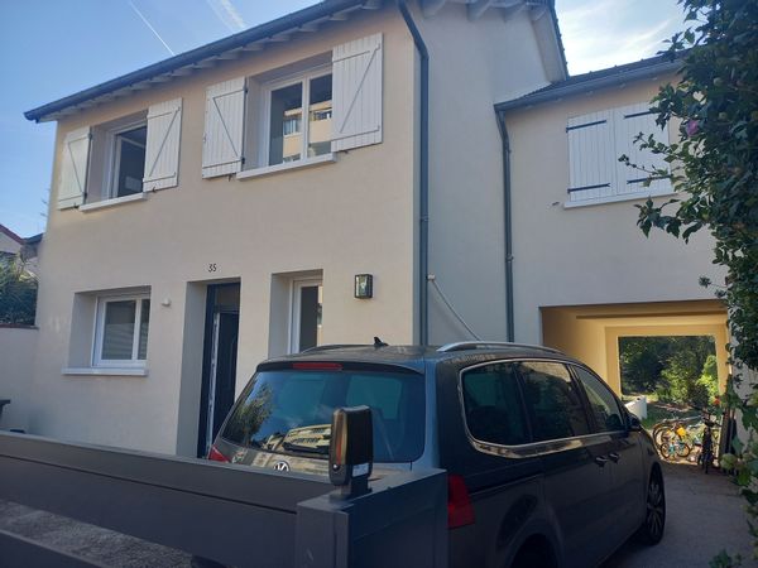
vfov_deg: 54.9
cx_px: 379
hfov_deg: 69.4
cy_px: 284
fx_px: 547
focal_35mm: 25
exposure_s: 1/272
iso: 50
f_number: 1.8
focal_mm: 4.65
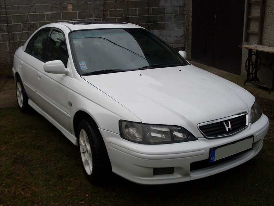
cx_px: 137
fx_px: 301
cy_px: 103
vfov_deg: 37.7
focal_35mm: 38
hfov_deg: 49.0
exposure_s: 1/250
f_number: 2.8
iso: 80
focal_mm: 6.3
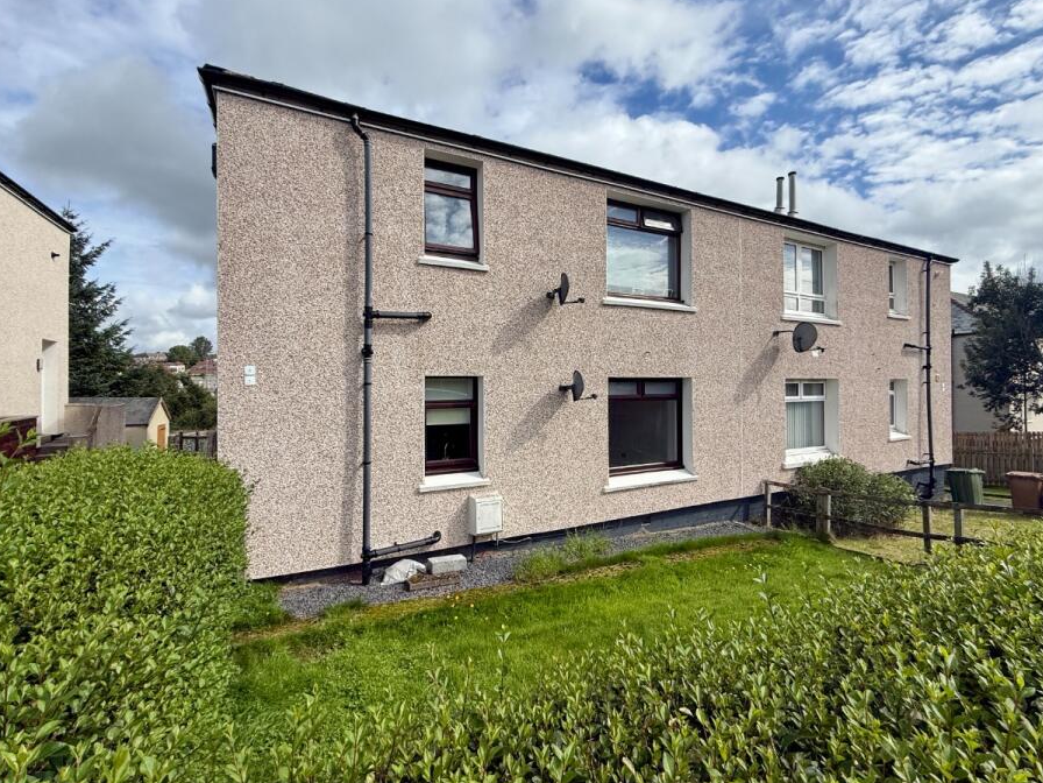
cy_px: 383
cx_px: 530
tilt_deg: +0.4
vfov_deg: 78.1
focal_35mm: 16
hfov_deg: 94.5
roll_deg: -0.1
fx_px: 482
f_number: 2.2
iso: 50
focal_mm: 2.22
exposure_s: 1/2611
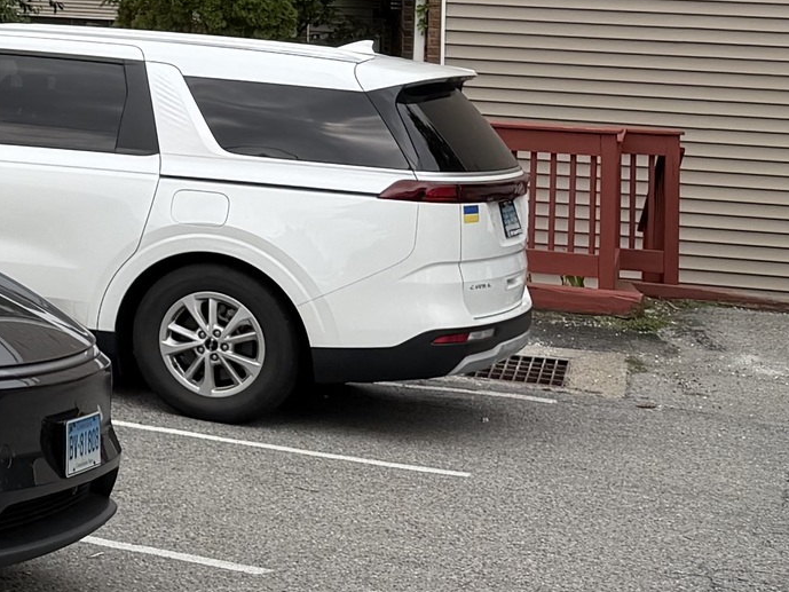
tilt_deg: +1.4
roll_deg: -1.2
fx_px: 2439
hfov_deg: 15.7
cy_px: -191
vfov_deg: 13.3
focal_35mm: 107
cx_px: -628
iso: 80
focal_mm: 6.76
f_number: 1.78
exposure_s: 1/3953
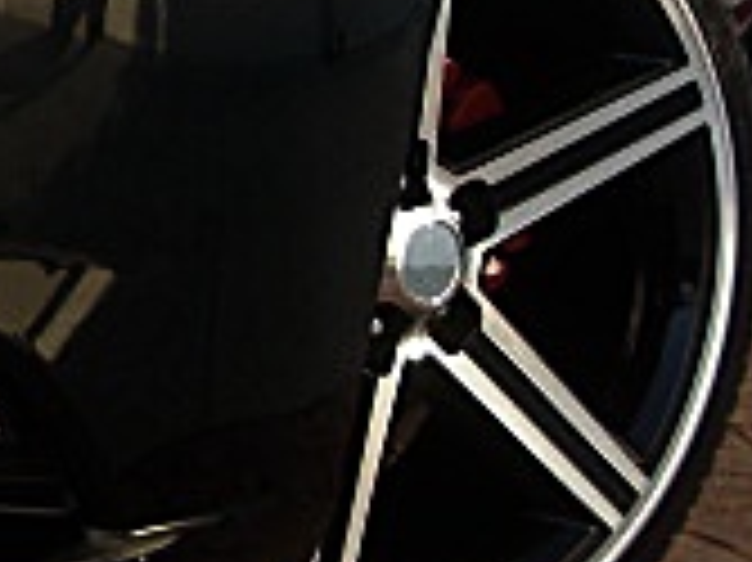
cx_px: -387
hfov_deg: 13.5
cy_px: 54
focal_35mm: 138
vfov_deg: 10.7
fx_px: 2996
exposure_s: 1/125
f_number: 2.8
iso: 50
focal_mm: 6.3
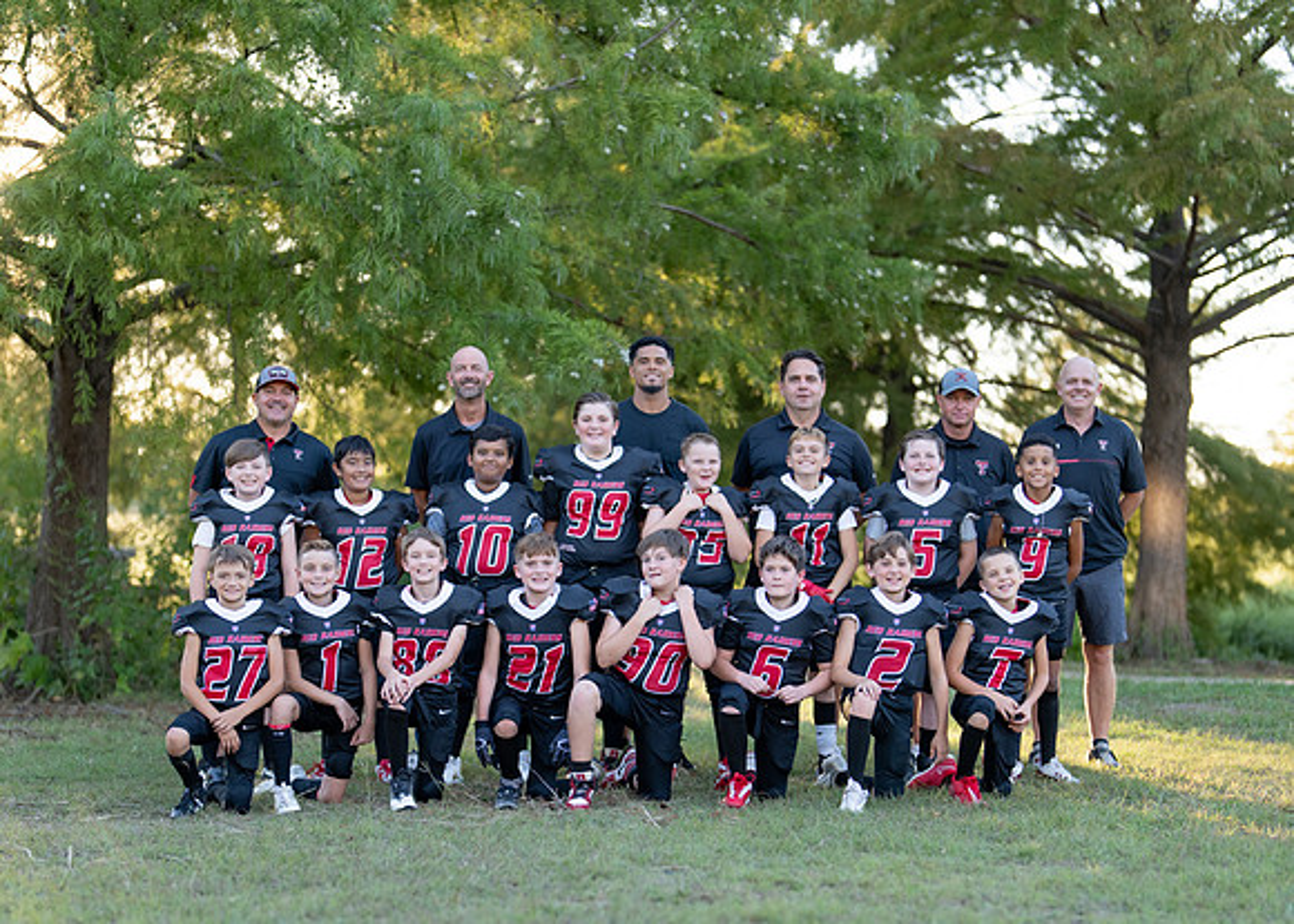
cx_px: 645
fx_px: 2628
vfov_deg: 19.9
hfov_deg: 27.7
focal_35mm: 72
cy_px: 609
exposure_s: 1/1250
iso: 200
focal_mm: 50
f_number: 1.2
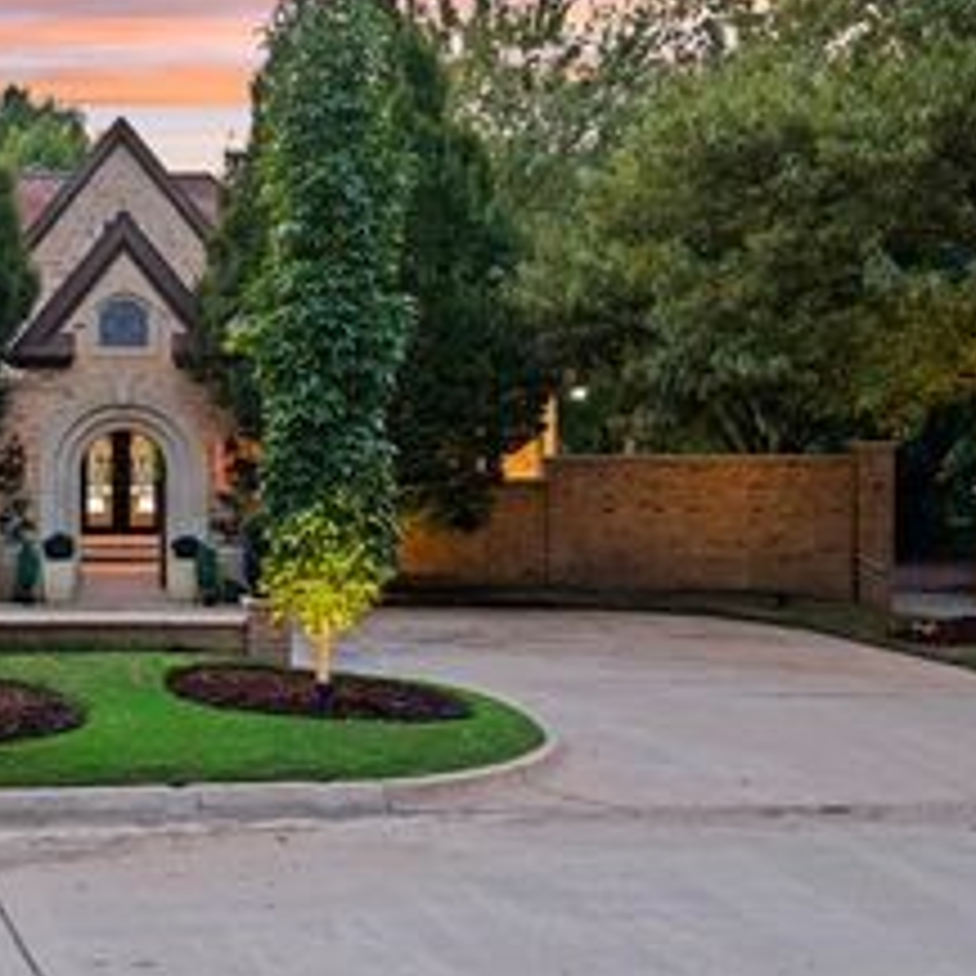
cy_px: 542
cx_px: 103
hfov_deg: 33.0
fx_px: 1563
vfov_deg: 34.6
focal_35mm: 49
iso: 200
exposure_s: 1.6
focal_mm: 25
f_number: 7.1
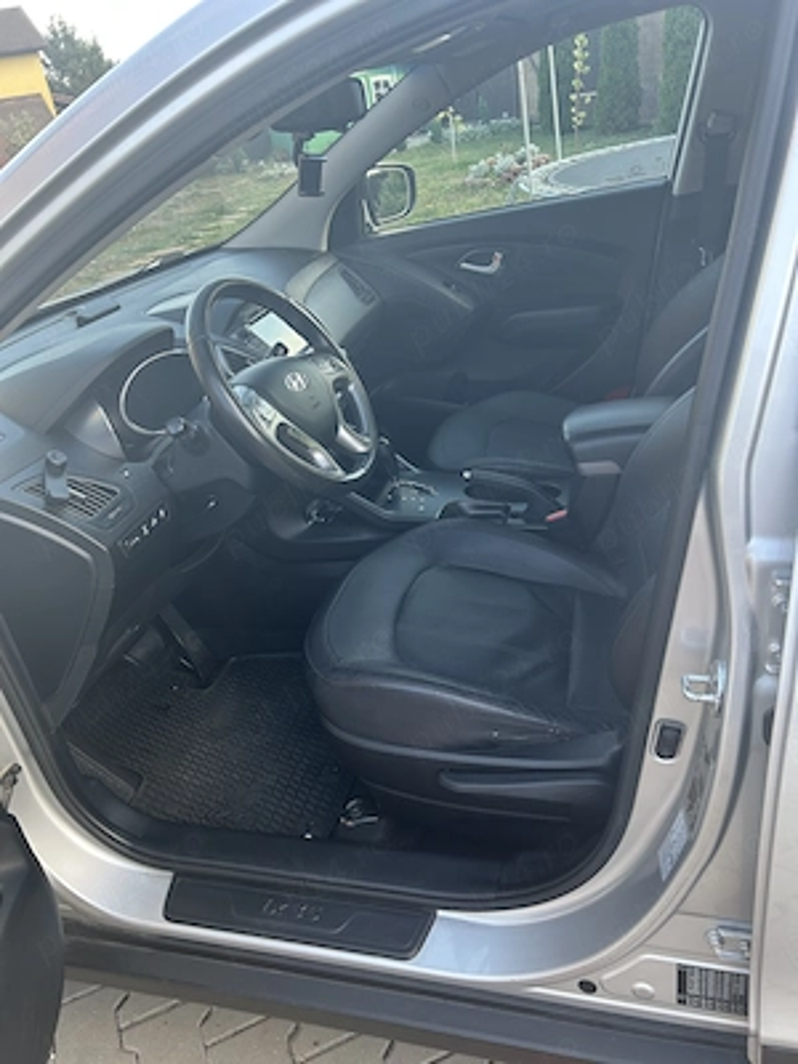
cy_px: 532
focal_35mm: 26
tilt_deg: -28.7
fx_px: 799
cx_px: 399
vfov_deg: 67.3
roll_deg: +8.4
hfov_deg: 53.1
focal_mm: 5.7
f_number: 1.5
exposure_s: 1/121
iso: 64
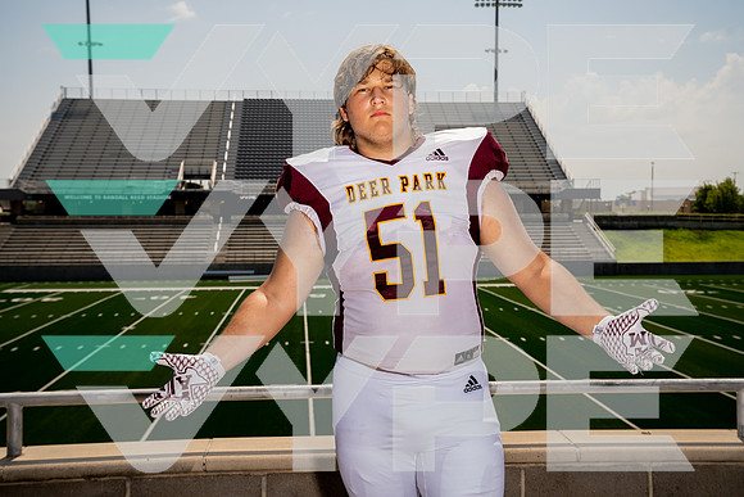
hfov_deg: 44.5
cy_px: 248
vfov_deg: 30.5
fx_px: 910
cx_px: 372
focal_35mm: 44
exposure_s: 1/250
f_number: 8
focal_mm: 44
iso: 100
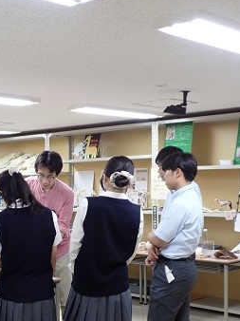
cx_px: 43
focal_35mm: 63
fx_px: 583
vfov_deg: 30.4
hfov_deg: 22.9
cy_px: 222
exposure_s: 1/60
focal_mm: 6.83
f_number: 2.7
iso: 200
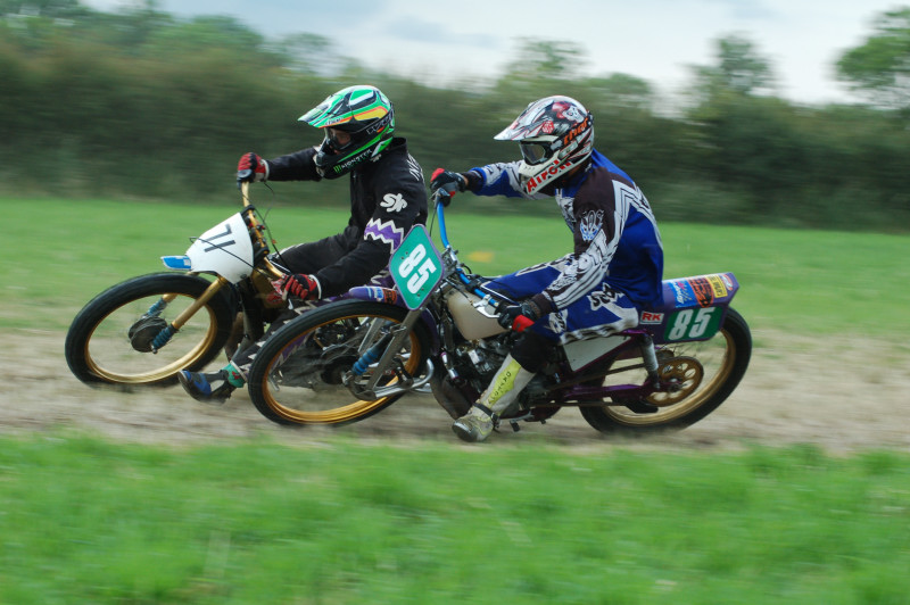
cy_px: 302
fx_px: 3220
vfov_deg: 10.7
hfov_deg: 16.1
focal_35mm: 128
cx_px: 455
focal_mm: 85
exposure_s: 1/180
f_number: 9.5
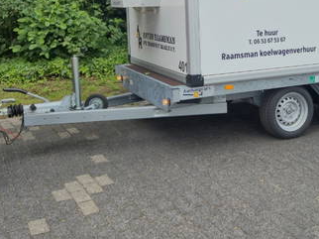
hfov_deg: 34.7
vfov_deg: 26.2
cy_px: 29
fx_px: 497
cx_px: 243
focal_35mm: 54
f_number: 1.8
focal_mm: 5.4
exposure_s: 1/871
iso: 25
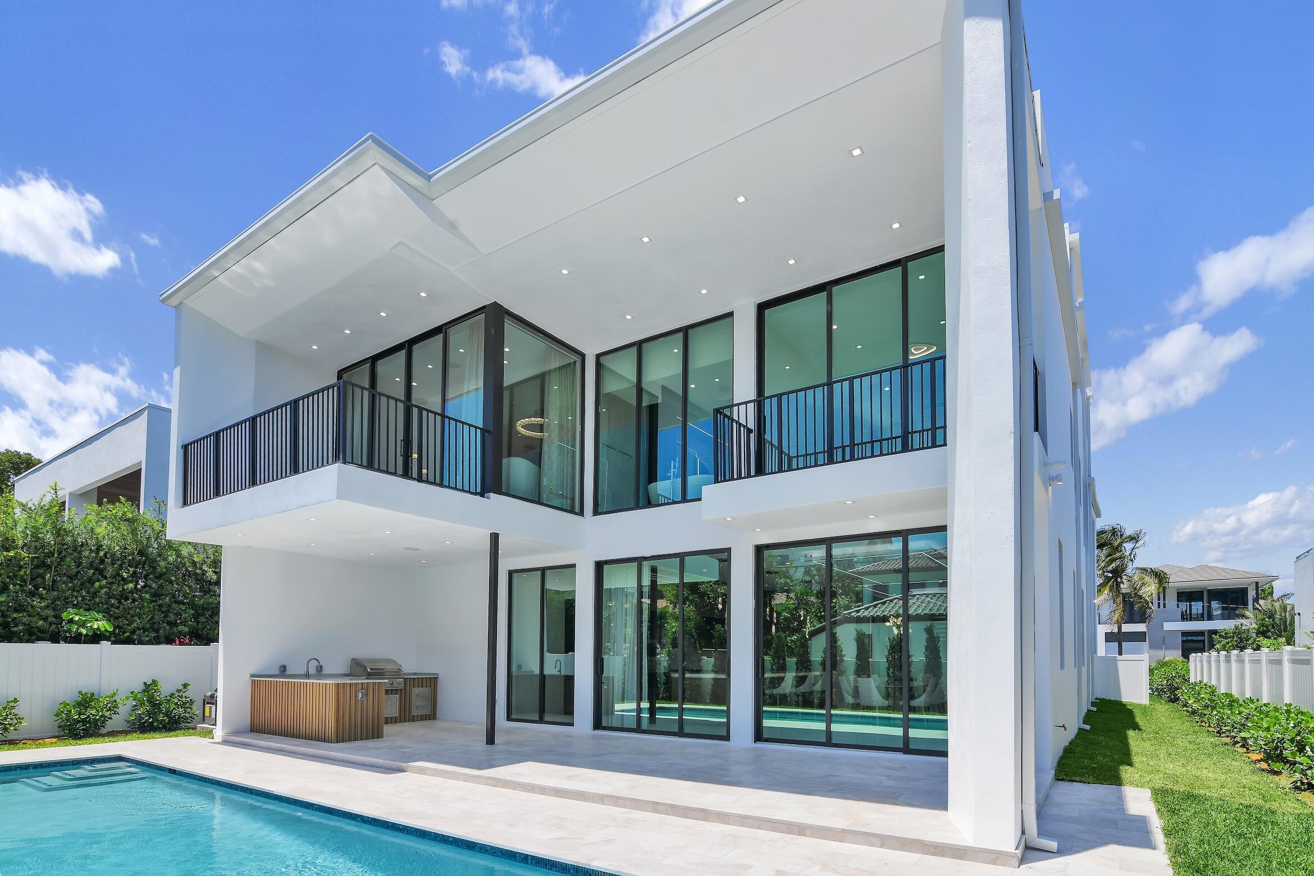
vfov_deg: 73.7
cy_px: 438
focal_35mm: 16
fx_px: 584
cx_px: 657
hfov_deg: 96.7
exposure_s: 1/500
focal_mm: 16
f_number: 11
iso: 200
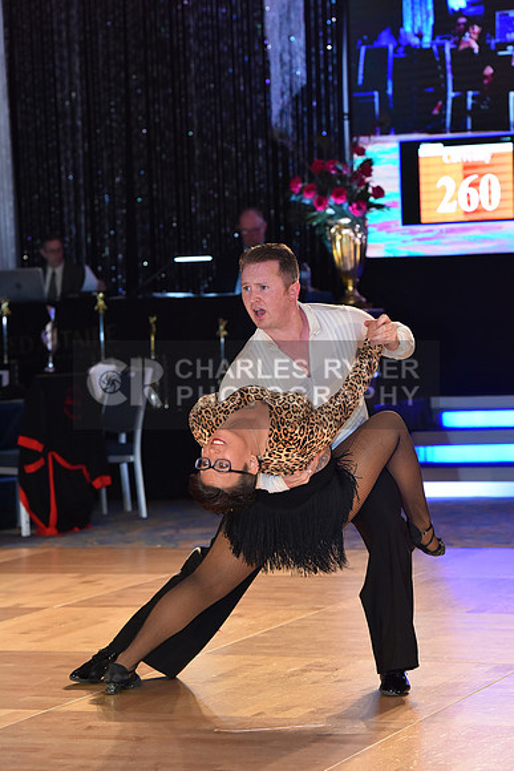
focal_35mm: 116
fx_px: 2483
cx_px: 257
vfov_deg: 17.6
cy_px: 386
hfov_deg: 11.8
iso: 2000
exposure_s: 1/250
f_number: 5
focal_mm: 116
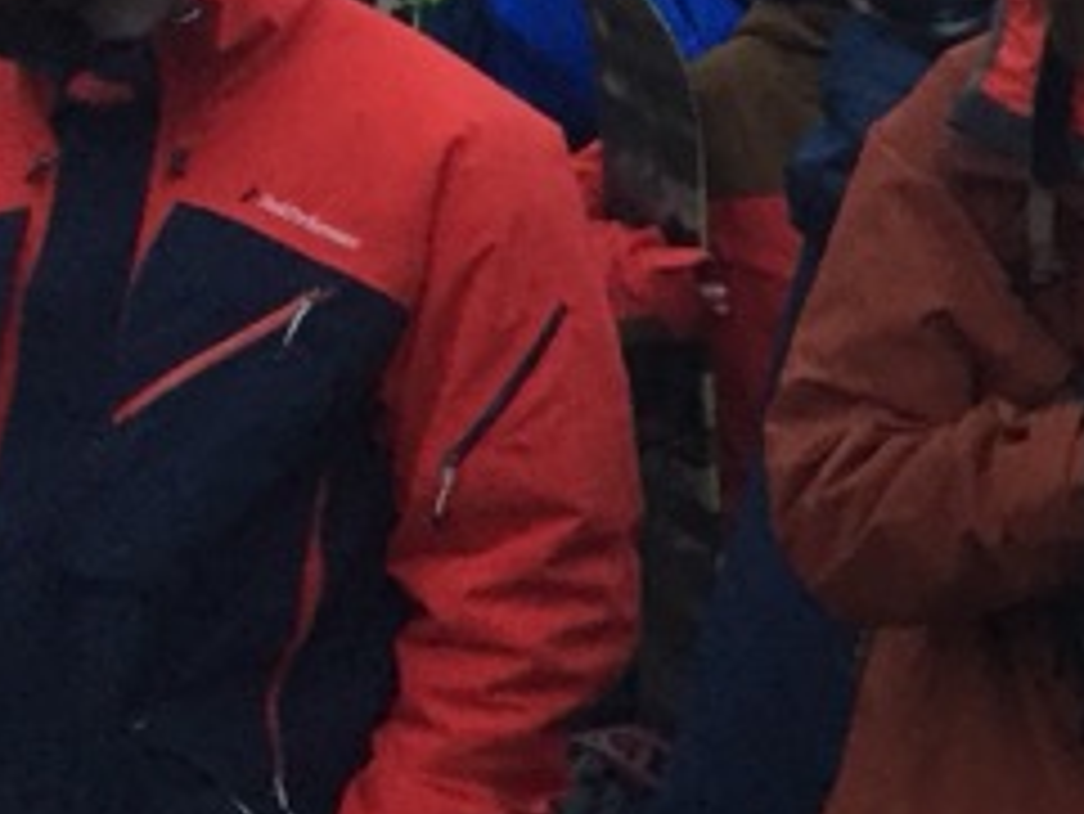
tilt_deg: +2.4
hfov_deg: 14.0
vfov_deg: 11.5
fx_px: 3854
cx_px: 2042
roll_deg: -1.1
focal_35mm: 123
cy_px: -459
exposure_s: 1/30
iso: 125
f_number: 2.2
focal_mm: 4.15
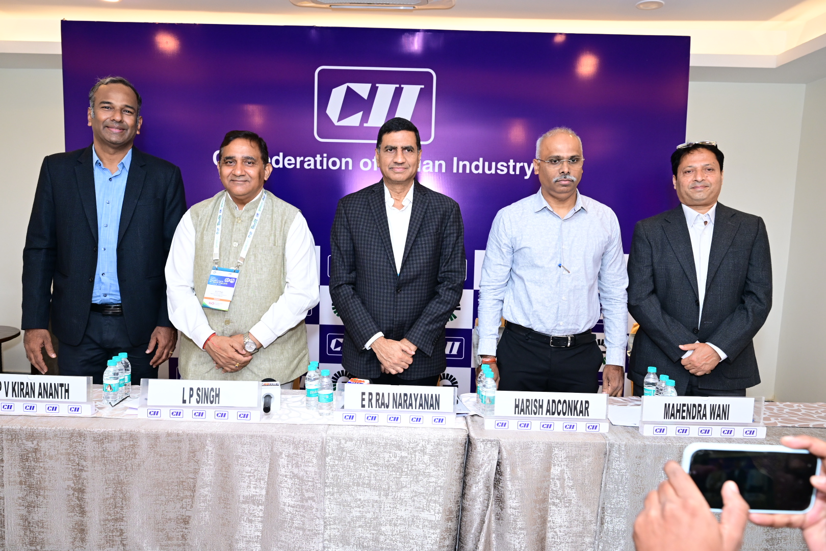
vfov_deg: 47.9
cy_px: 276
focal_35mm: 27
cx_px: 413
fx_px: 619
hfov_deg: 67.4
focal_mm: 27
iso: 1600
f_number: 5.6
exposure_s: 1/125
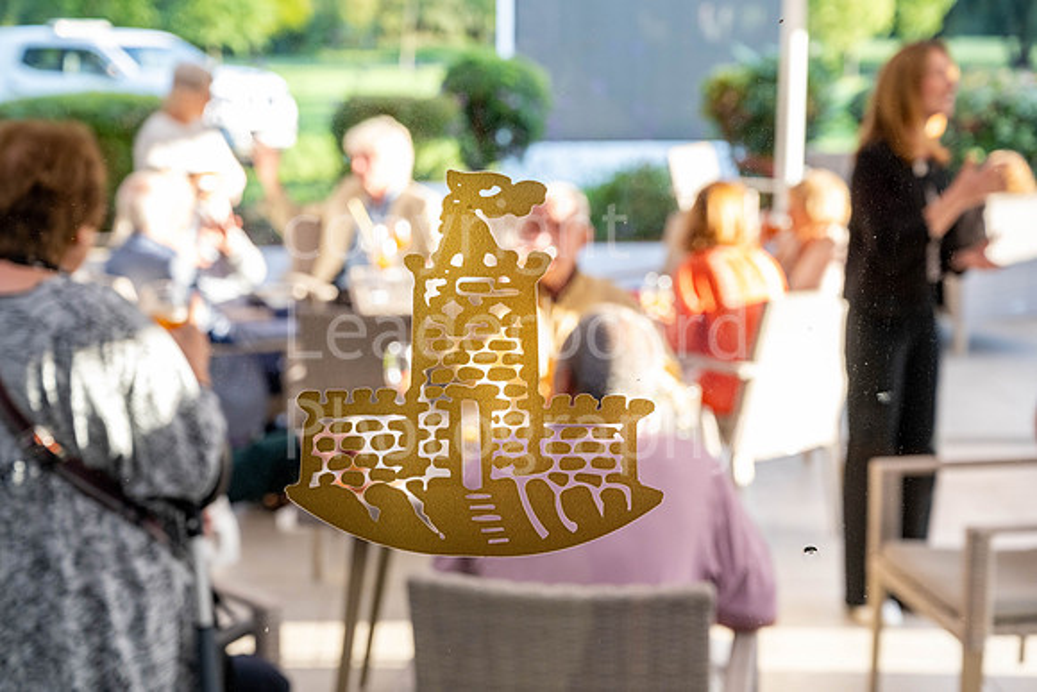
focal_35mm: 59
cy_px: 346
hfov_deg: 33.9
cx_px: 518
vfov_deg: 23.0
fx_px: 1700
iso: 500
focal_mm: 59
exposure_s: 1/125
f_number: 5.6
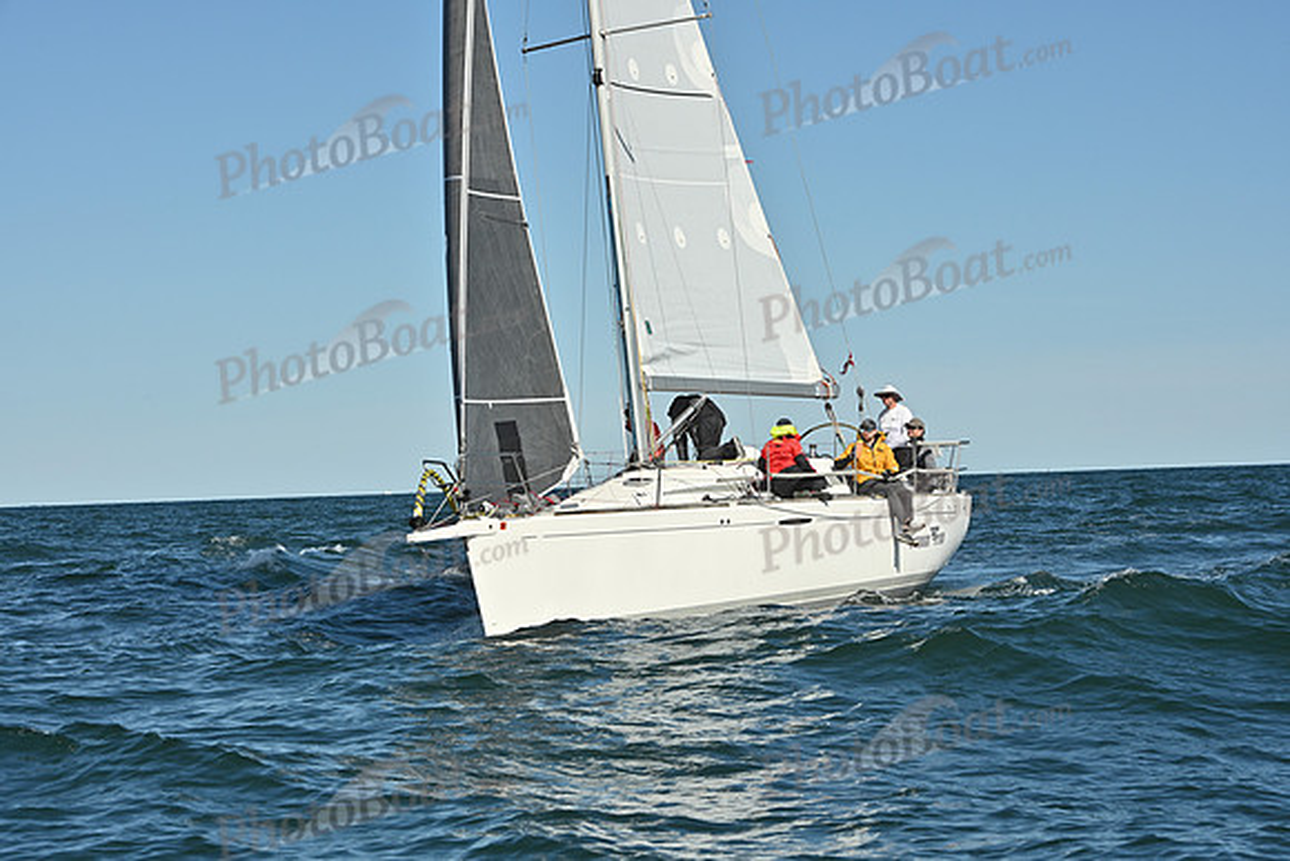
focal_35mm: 98
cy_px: 430
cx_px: 645
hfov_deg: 20.8
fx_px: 3512
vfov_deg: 14.0
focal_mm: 98
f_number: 10
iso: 320
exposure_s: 1/1600
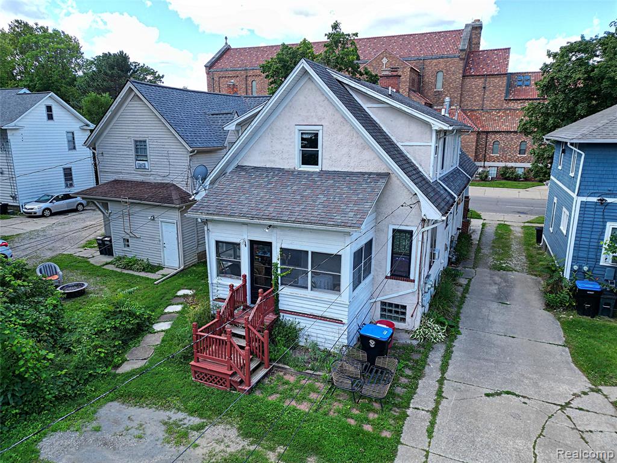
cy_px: 232
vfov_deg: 56.8
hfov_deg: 71.6
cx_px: 308
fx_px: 428
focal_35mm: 24
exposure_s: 1/725
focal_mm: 6.7
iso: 100
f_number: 1.7
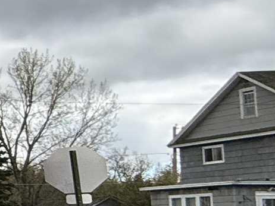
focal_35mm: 93
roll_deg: -0.9
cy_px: 181
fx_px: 739
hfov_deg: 10.4
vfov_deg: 15.7
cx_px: -624
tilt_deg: +3.7
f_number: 2.2
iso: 64
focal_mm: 2.22
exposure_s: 1/631
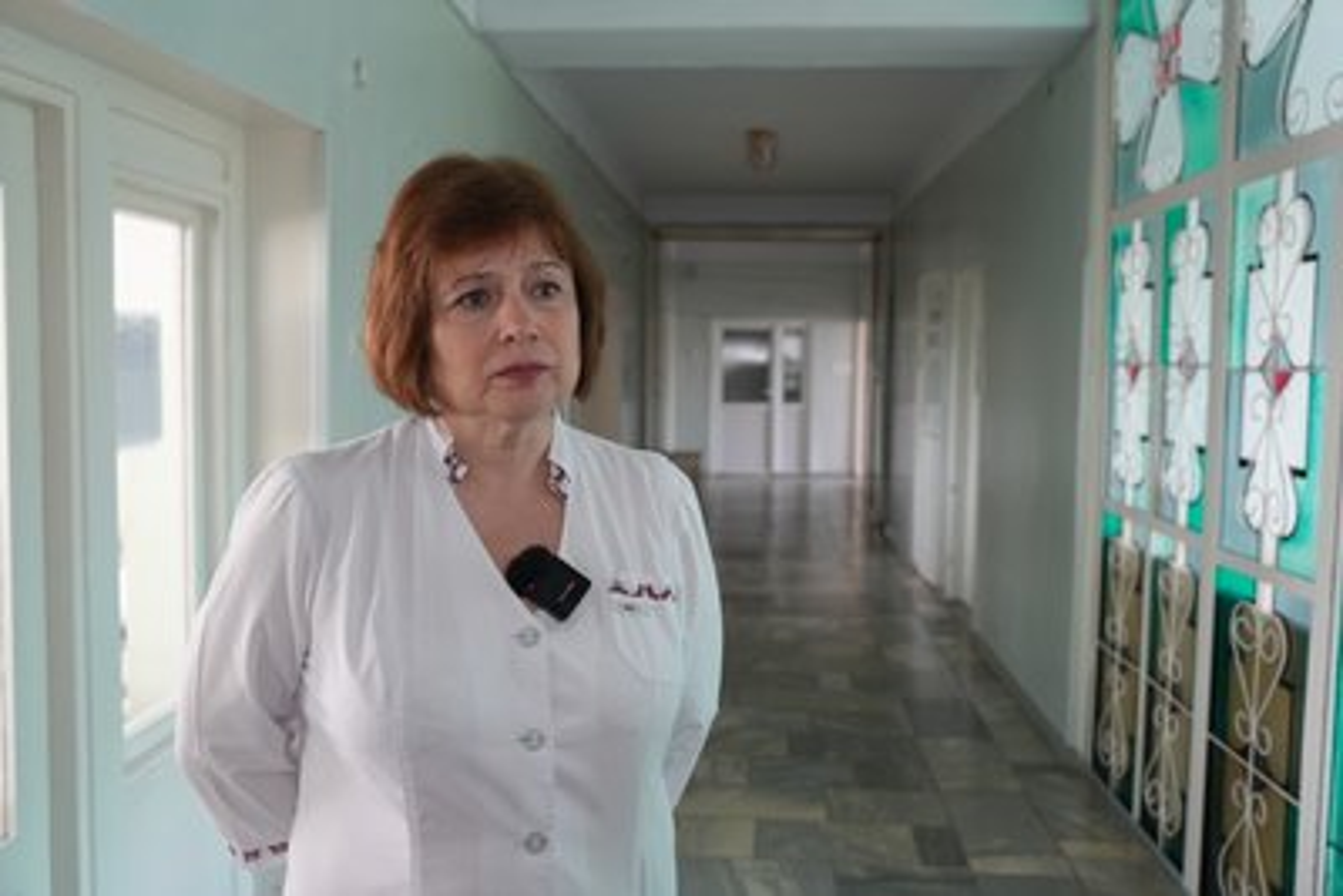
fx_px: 1120
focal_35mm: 30
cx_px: 672
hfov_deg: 61.9
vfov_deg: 43.6
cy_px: 448
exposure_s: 1/160
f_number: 4
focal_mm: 30
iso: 2000
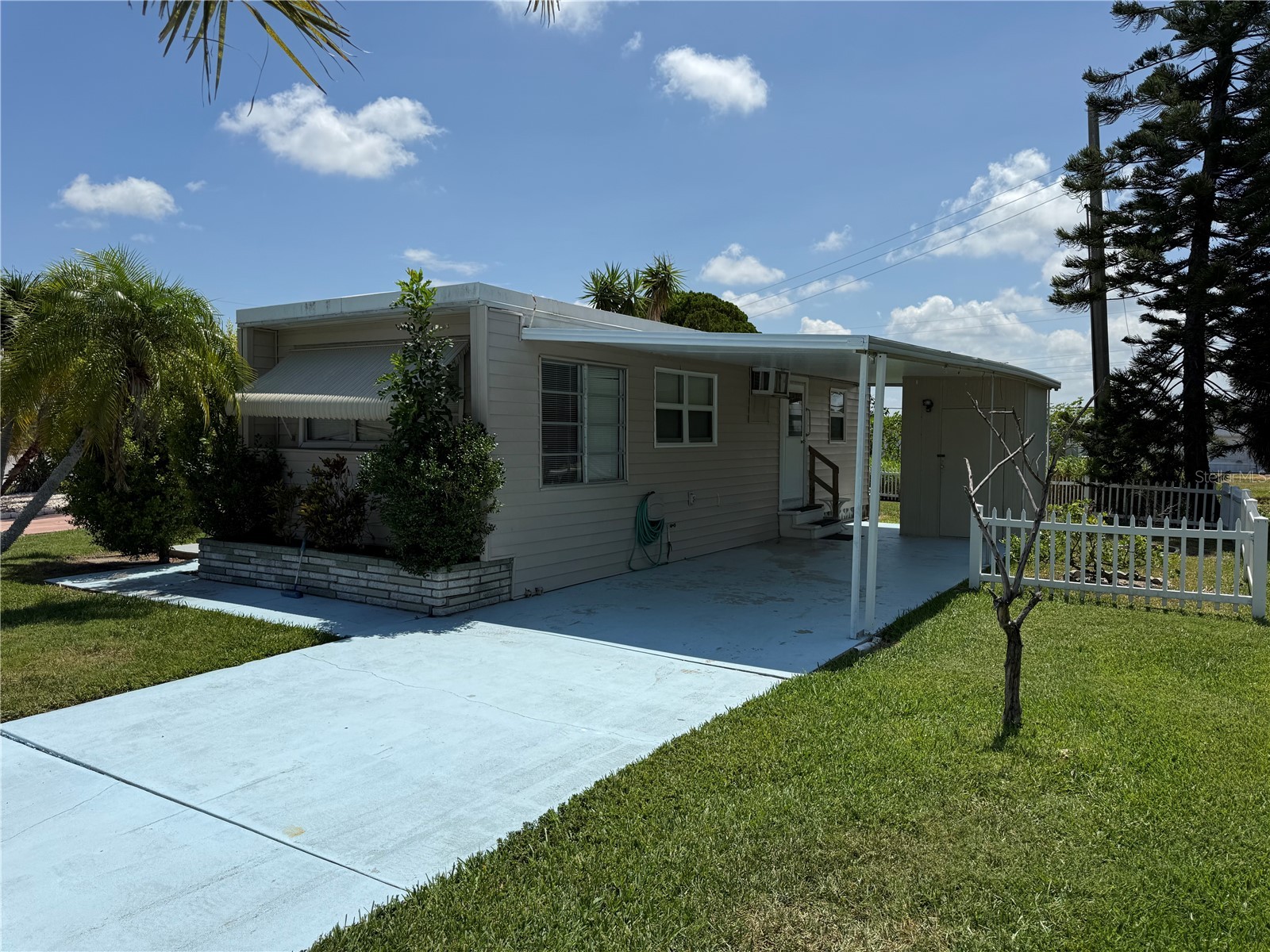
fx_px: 881
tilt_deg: -3.8
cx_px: 635
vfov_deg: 56.8
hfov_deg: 71.6
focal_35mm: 24
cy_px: 476
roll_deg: +0.8
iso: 80
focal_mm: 6.76
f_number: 1.78
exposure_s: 1/9091
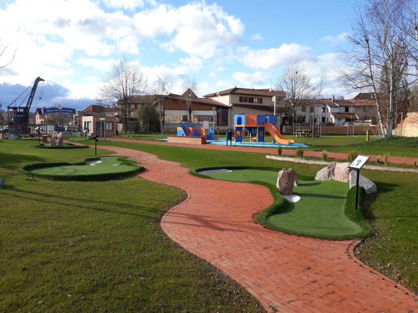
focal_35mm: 27
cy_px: 156
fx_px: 326
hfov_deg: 65.3
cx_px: 209
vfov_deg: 51.4
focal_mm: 3.71
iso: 40
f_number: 1.7
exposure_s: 1/1166
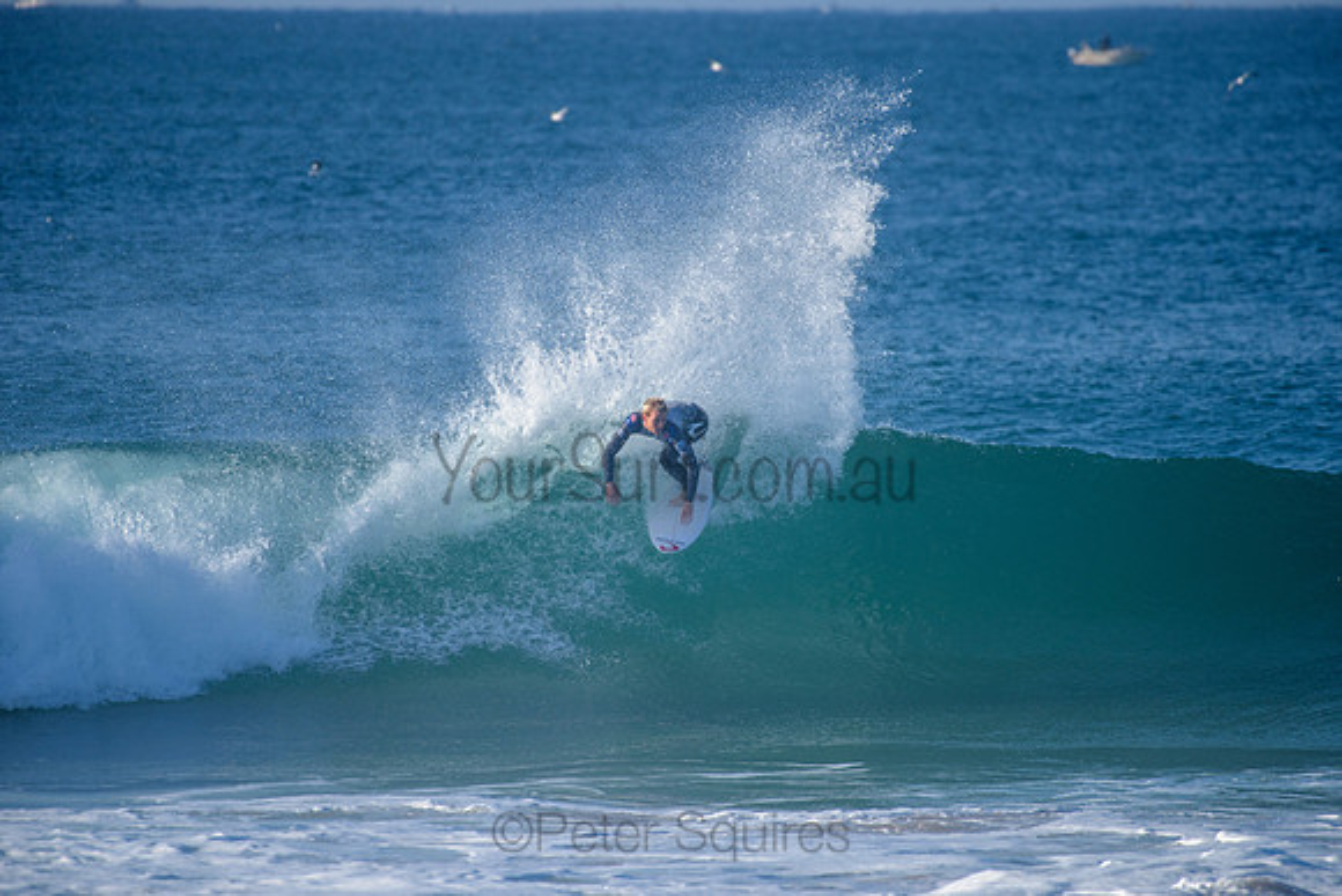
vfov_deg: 2.7
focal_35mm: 515
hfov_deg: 4.0
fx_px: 19194
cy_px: 448
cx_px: 671
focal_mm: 500
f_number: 5.6
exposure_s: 1/2000
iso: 320
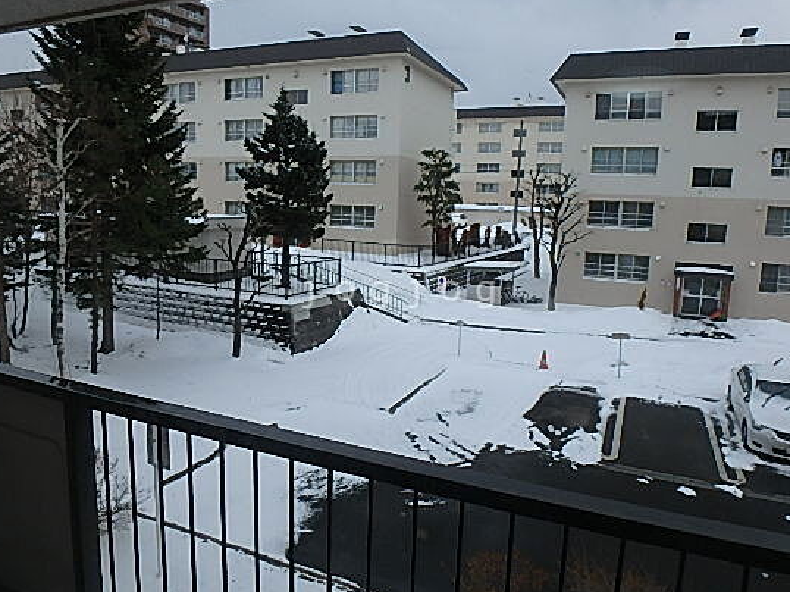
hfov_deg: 69.4
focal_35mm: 25
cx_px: 402
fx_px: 570
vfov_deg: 54.8
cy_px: 291
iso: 125
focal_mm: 3.7
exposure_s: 1/1000
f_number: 3.5
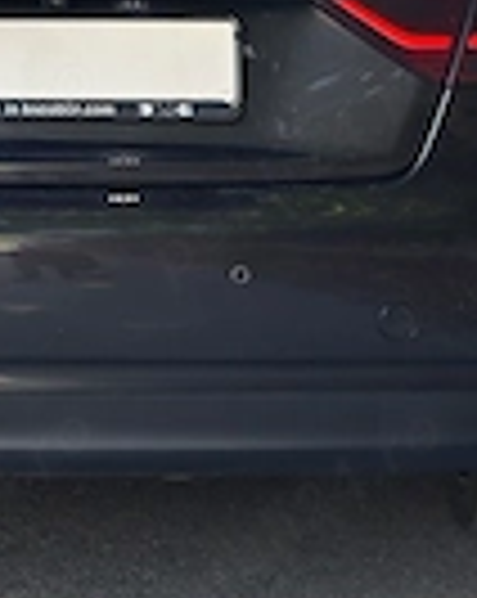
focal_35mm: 141
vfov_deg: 13.3
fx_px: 2494
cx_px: 36
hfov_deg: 10.9
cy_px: -126
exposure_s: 1/225
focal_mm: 6.86
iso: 80
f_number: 1.78
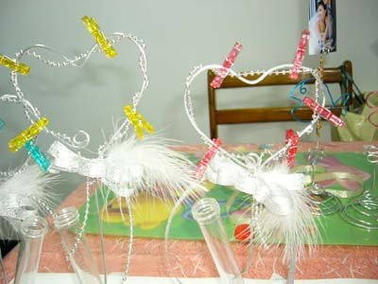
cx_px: 189
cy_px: 142
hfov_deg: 52.6
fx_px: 382
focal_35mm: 35
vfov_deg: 40.7
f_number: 2.8
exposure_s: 1/8
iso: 100
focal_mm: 5.8
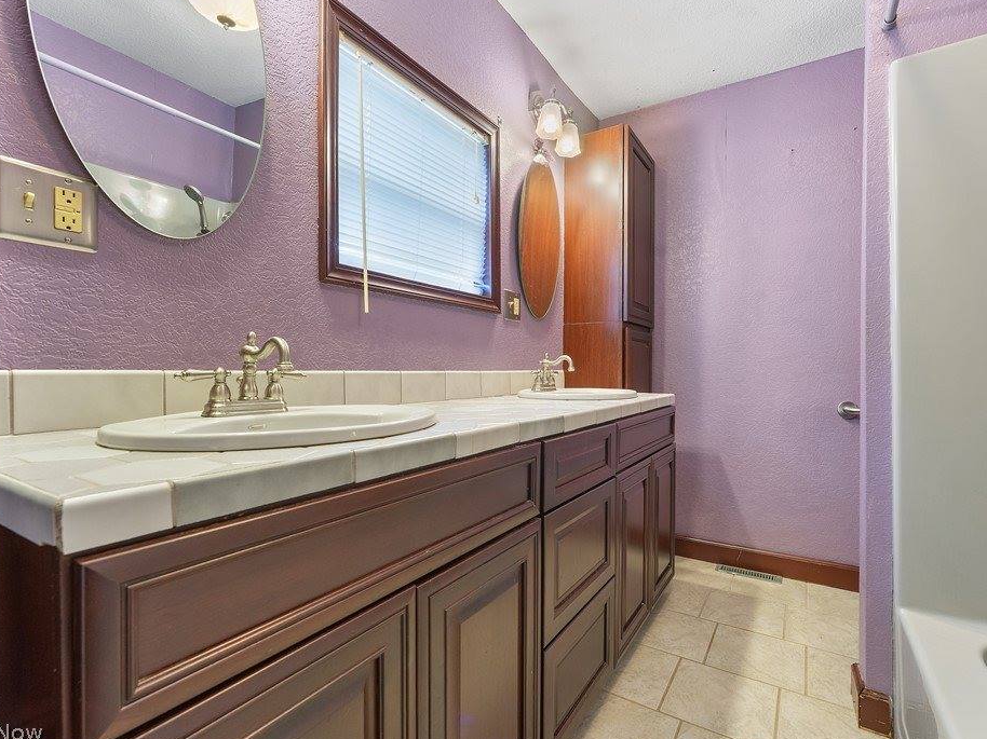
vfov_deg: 78.1
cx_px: 520
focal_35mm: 16
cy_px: 359
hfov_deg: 94.4
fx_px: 456
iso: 320
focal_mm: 14
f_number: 9
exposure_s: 1/3
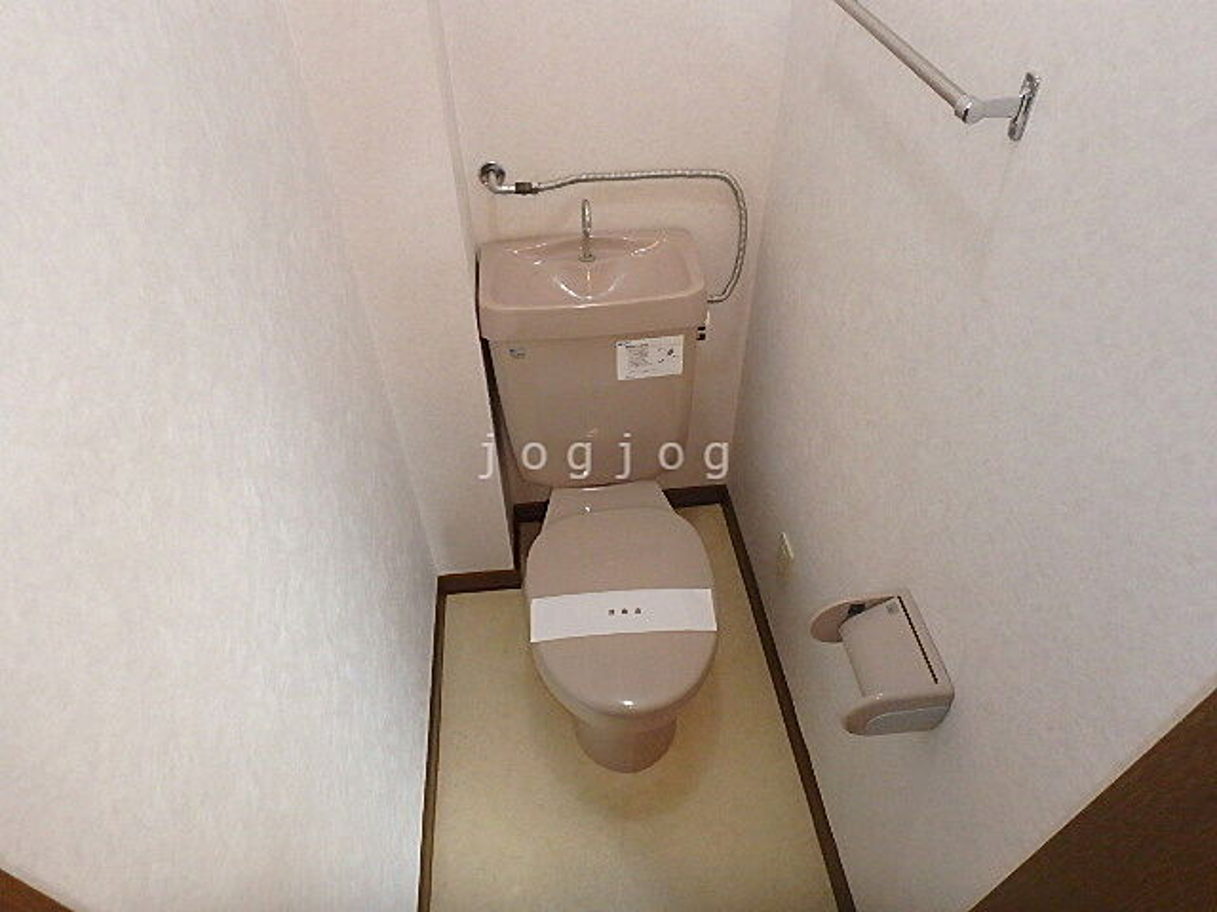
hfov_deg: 79.0
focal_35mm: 21
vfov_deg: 63.4
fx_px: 738
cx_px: 608
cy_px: 456
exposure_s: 1/30
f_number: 3.5
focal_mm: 3.7
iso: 800
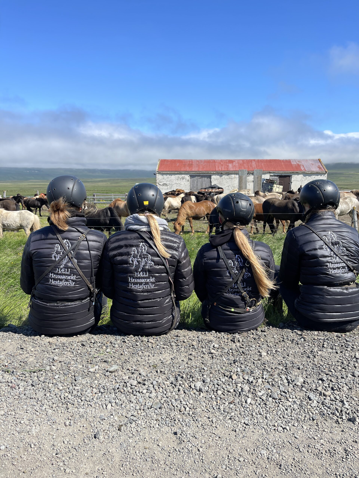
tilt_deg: -9.1
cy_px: 239
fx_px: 360
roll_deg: -0.1
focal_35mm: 26
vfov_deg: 67.3
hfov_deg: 53.1
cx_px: 180
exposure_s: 1/2924
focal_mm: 5.1
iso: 32
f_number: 1.6
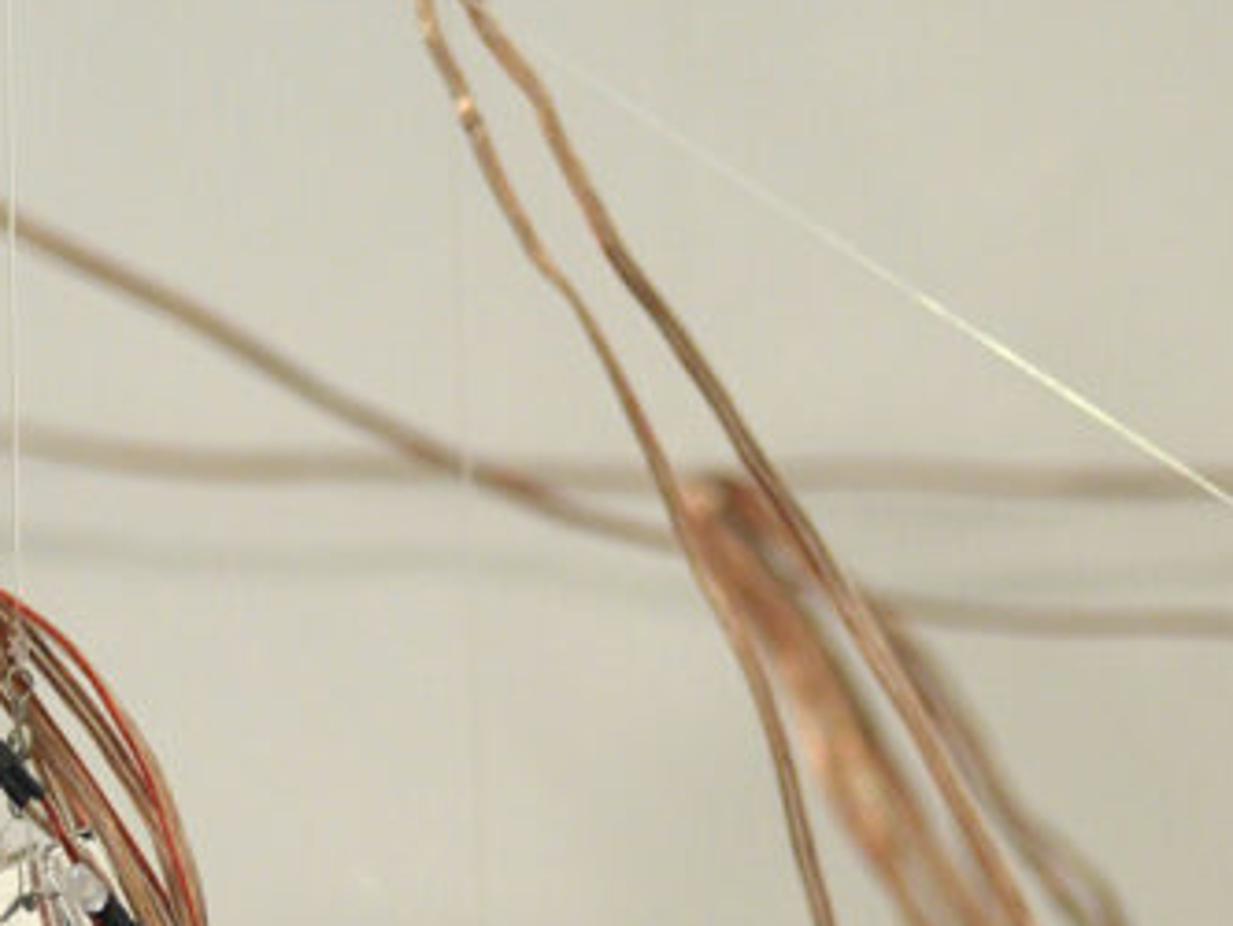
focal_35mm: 465
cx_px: 744
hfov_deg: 4.3
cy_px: 1189
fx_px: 16586
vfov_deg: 3.2
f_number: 2.8
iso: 500
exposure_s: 1/25
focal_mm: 105
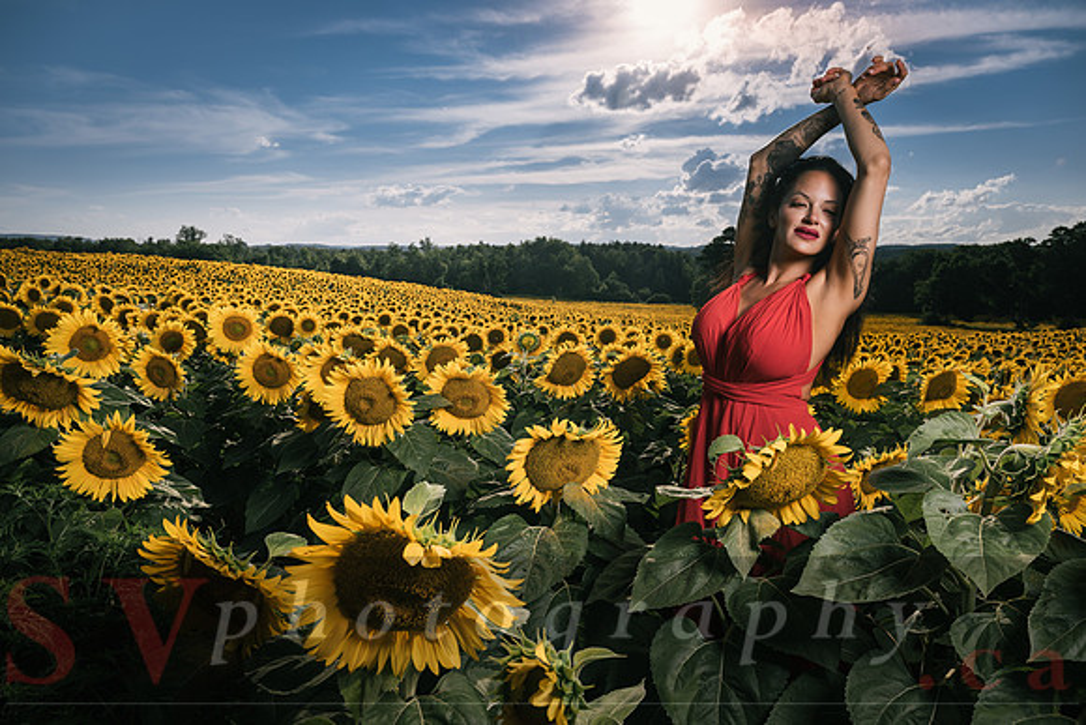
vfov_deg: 53.2
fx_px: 724
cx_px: 543
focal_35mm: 24
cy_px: 362
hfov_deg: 73.7
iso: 64
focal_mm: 24
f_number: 7.1
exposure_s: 1/200
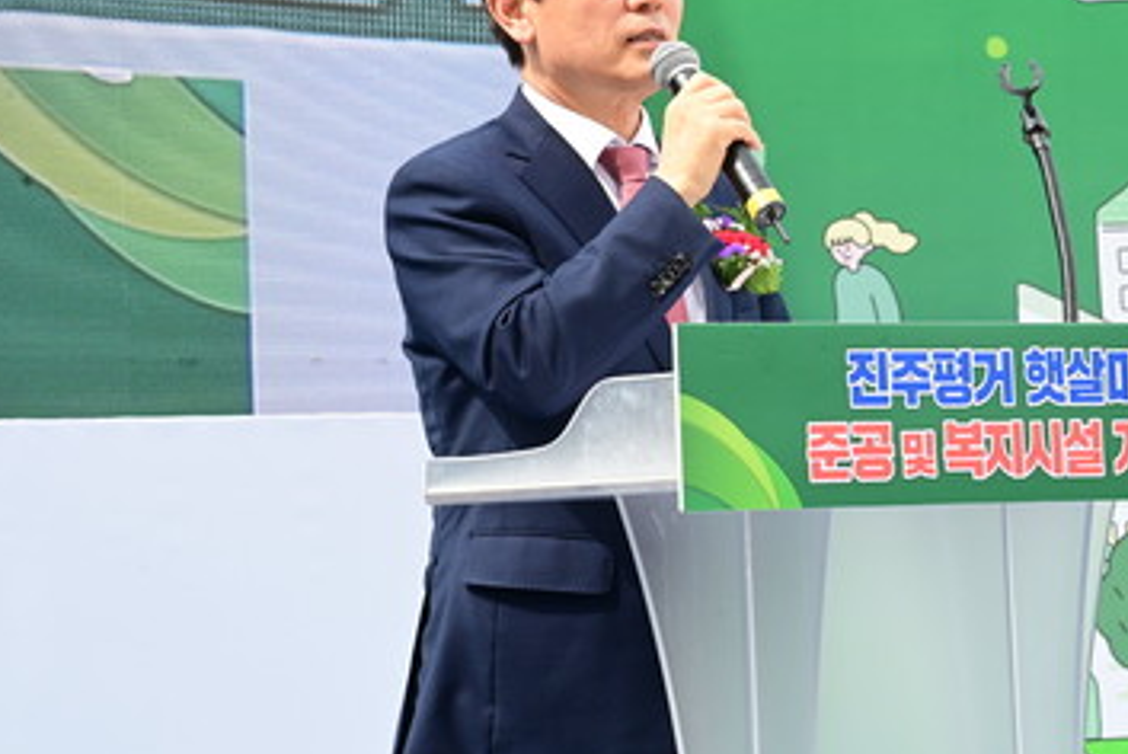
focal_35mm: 197
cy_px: 238
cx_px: 751
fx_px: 6178
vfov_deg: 7.0
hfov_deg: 10.4
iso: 1000
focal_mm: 120
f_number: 13
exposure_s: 1/250
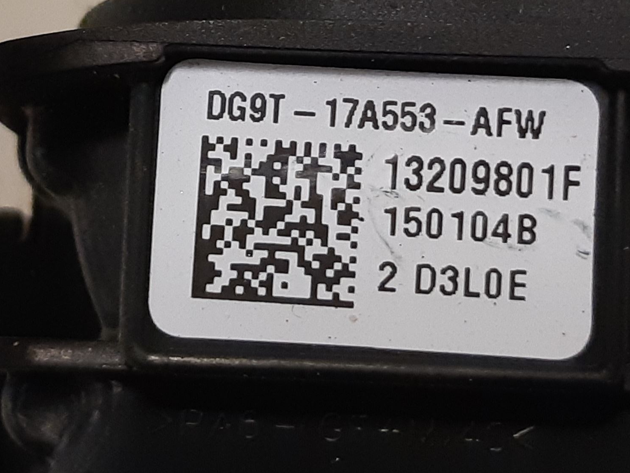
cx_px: 285
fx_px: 655
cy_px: 174
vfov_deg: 39.4
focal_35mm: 36
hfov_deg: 51.3
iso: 250
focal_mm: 3.93
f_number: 1.7
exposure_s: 1/50
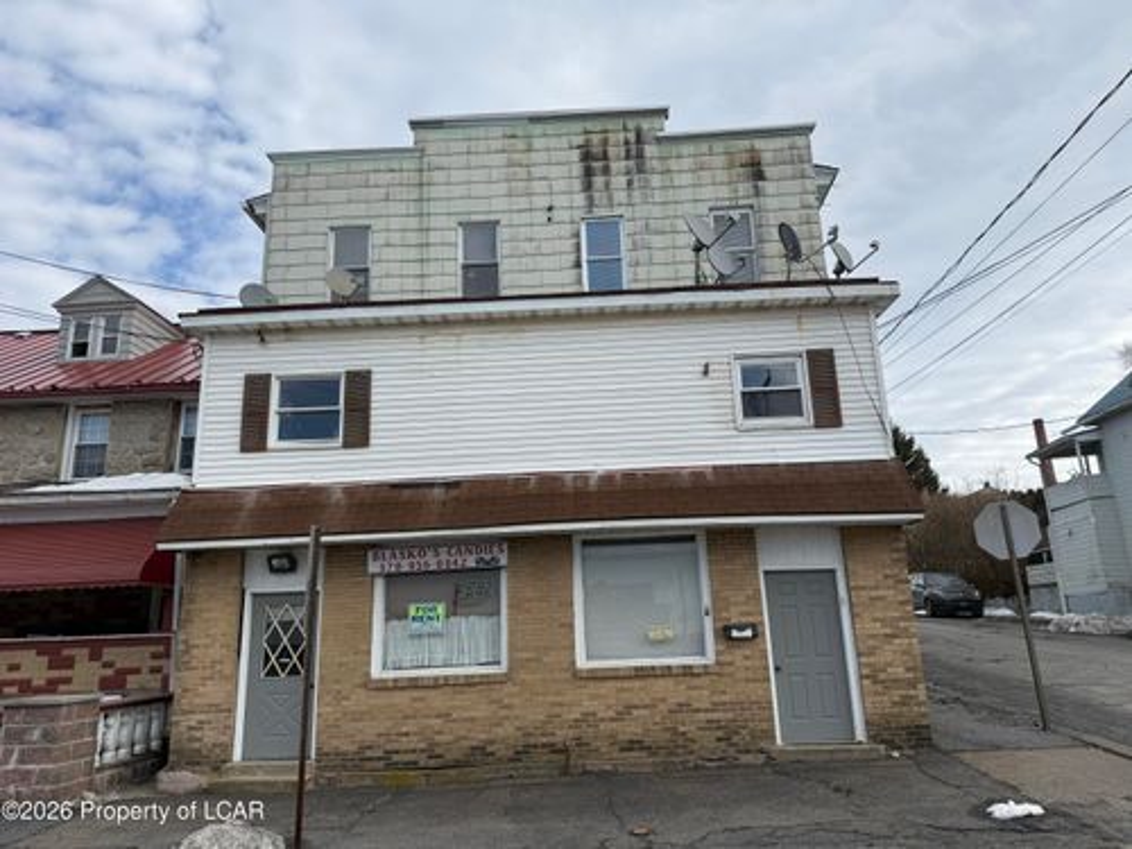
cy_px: 424
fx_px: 785
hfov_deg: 71.6
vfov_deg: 56.8
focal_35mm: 24
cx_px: 566
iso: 80
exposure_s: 1/5319
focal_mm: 6.76
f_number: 1.78
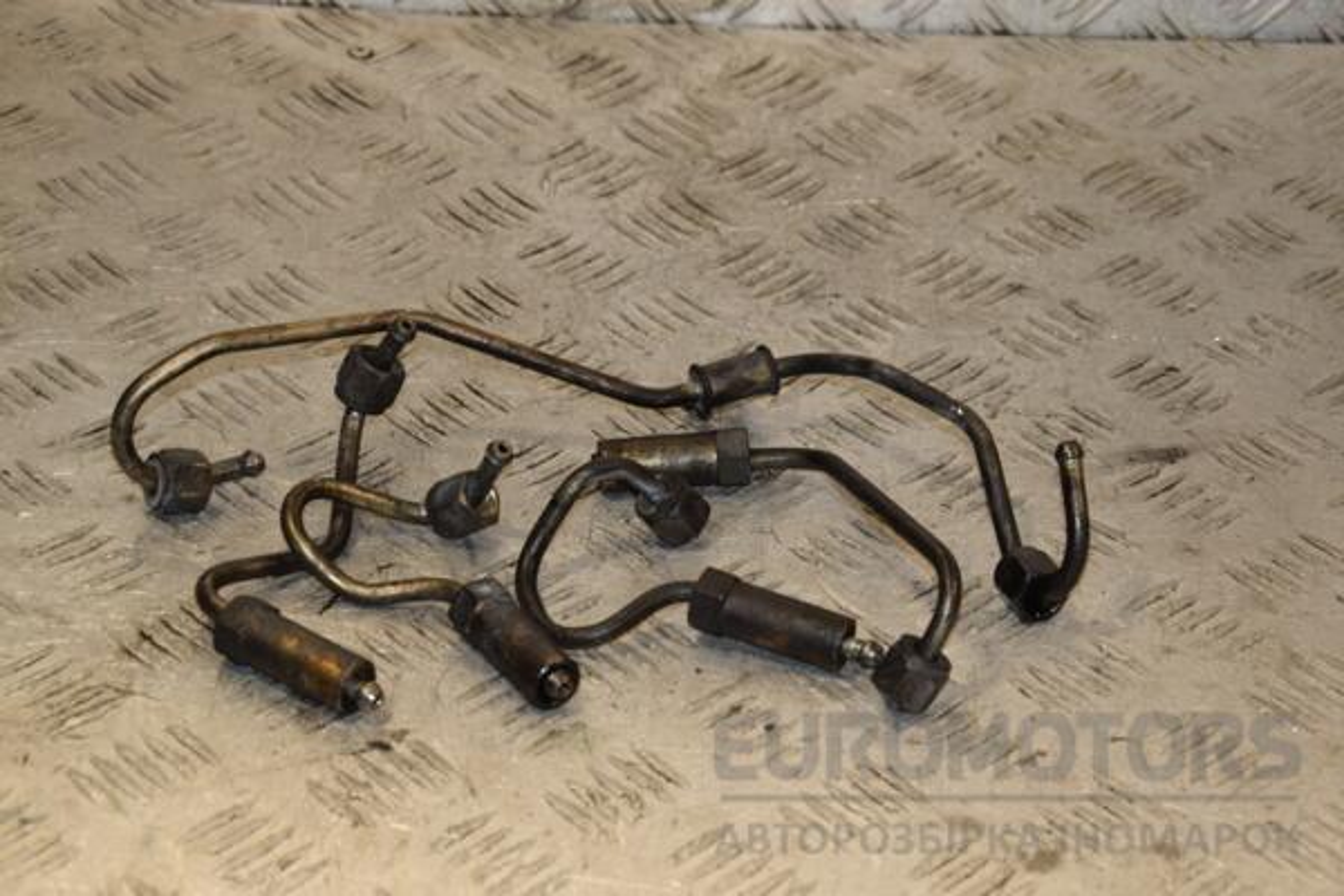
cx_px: 672
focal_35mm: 105
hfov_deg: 19.5
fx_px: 3920
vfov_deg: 13.0
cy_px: 448
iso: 800
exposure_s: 1/200
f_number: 8
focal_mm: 70
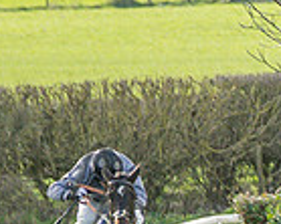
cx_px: 782
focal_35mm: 1212
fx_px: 10073
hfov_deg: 1.6
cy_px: 328
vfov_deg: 1.3
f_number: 2.8
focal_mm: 98
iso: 400
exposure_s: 1/1250
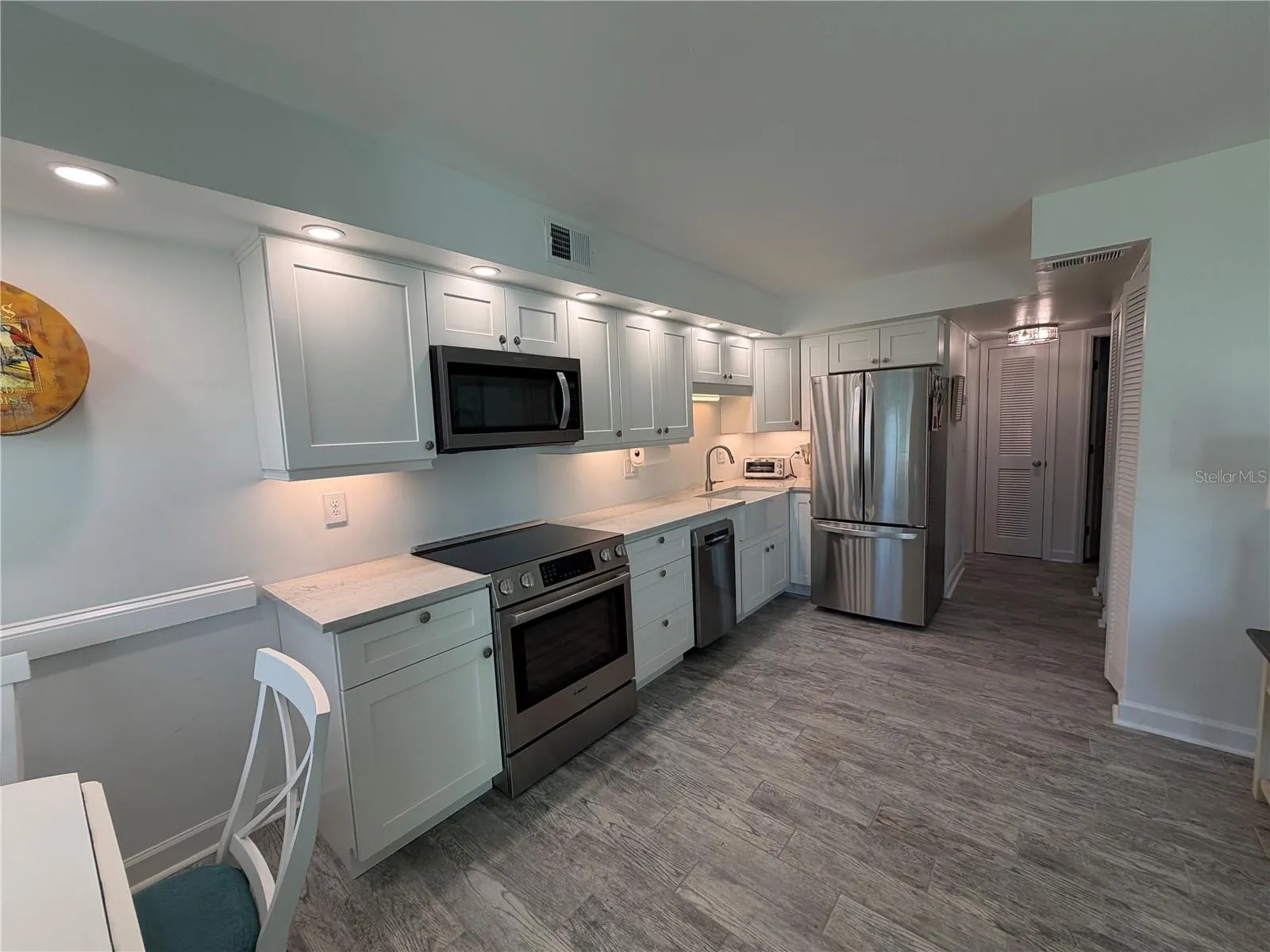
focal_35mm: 14
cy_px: 476
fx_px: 514
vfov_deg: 85.7
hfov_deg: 102.1
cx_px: 635
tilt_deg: -4.6
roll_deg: +2.0
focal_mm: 2.22
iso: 80
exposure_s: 1/120
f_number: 2.2
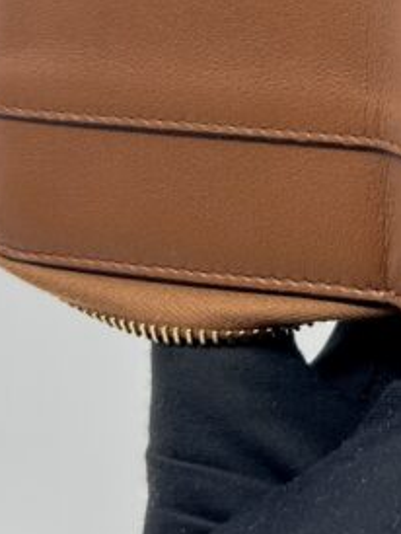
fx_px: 1496
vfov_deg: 19.0
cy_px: -129
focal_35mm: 97
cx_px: 473
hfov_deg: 14.8
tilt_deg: -13.3
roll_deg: +0.5
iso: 32
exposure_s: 1/102
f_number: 1.5
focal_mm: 5.7
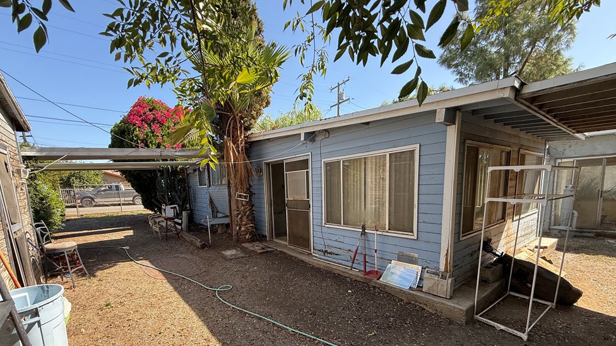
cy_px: 223
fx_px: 261
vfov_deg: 65.7
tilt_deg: -7.4
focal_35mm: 16
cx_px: 294
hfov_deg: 99.3
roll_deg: +2.9
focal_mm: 2.22
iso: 64
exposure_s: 1/321
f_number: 2.2
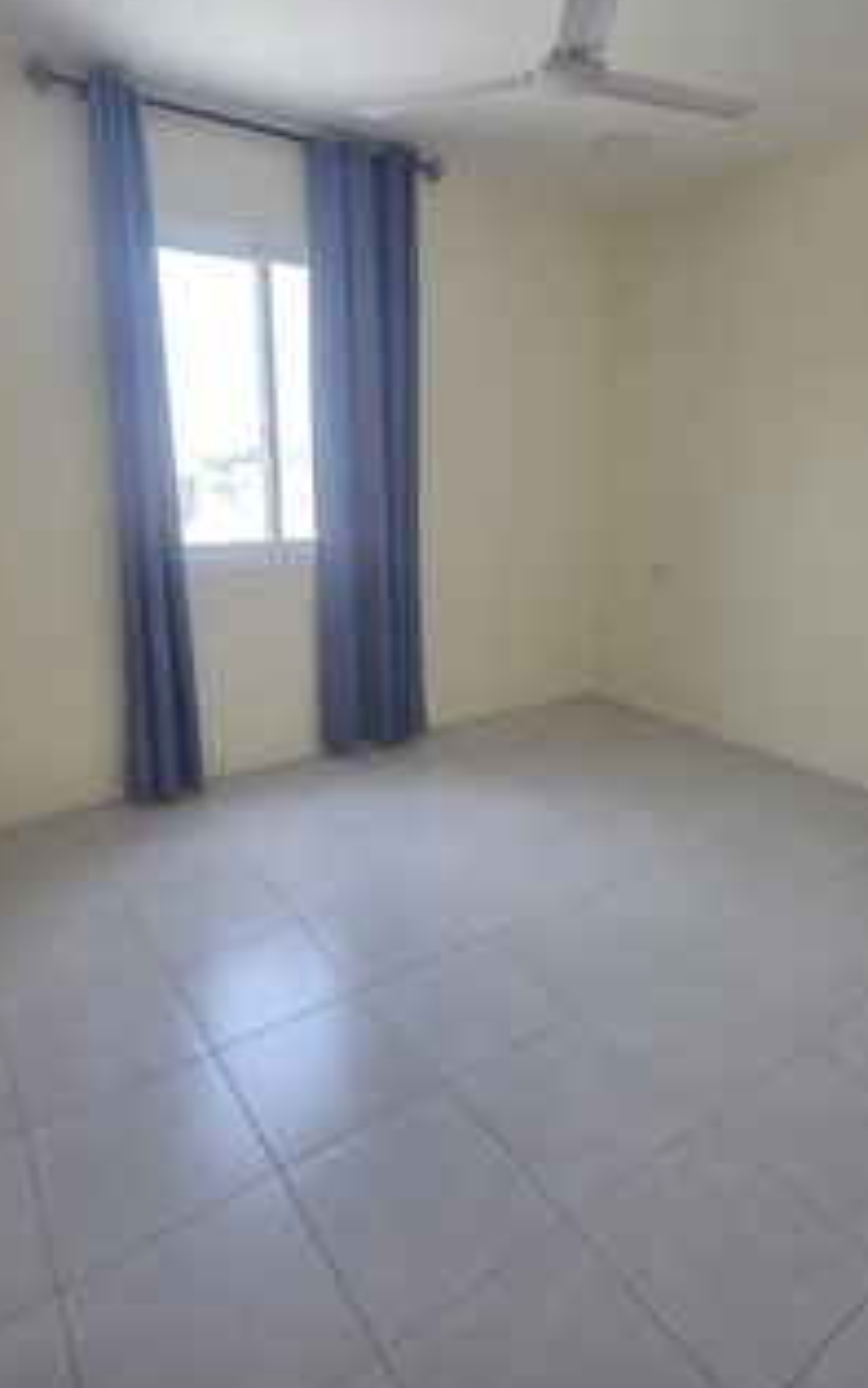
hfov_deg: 59.6
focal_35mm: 20
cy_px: 650
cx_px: 460
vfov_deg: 84.9
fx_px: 757
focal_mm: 2.2
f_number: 1.9
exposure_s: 1/100
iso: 125
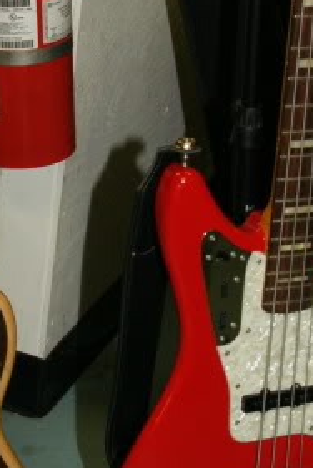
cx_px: 72
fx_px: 1561
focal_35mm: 120
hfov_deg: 11.4
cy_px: 164
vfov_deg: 17.0
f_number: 5.6
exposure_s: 1/60
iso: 800
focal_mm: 22
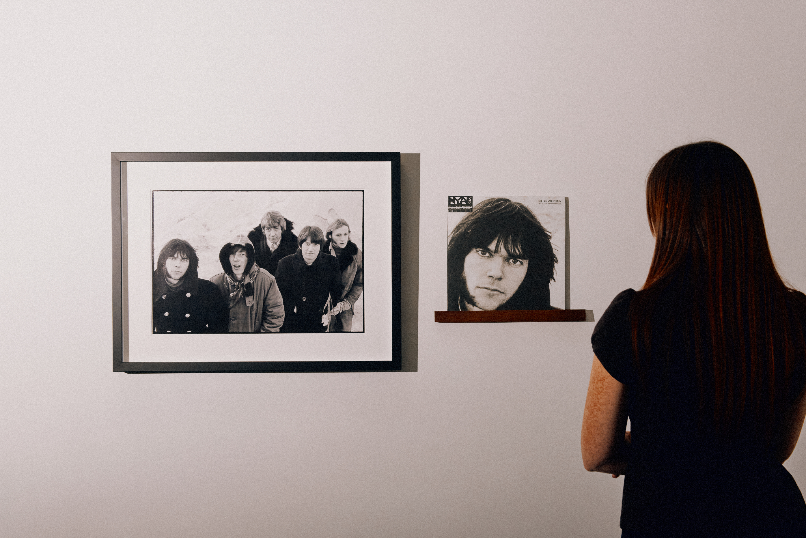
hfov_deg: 41.1
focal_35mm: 48
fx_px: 1075
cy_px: 269
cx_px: 403
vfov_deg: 28.1
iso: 640
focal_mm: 48
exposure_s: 1/160
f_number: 9
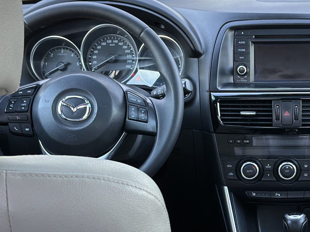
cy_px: 123
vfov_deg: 14.8
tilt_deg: -15.3
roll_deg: +0.6
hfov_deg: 19.3
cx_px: 275
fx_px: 896
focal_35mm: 100
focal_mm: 6.86
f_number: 1.78
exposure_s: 1/82
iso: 125
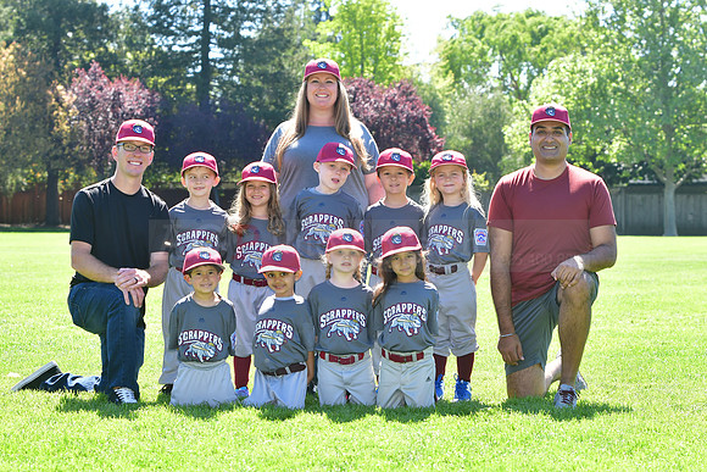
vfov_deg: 11.4
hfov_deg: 17.1
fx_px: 2357
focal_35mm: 120
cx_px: 354
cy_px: 236
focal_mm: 80
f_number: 6.3
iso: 400
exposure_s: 1/400
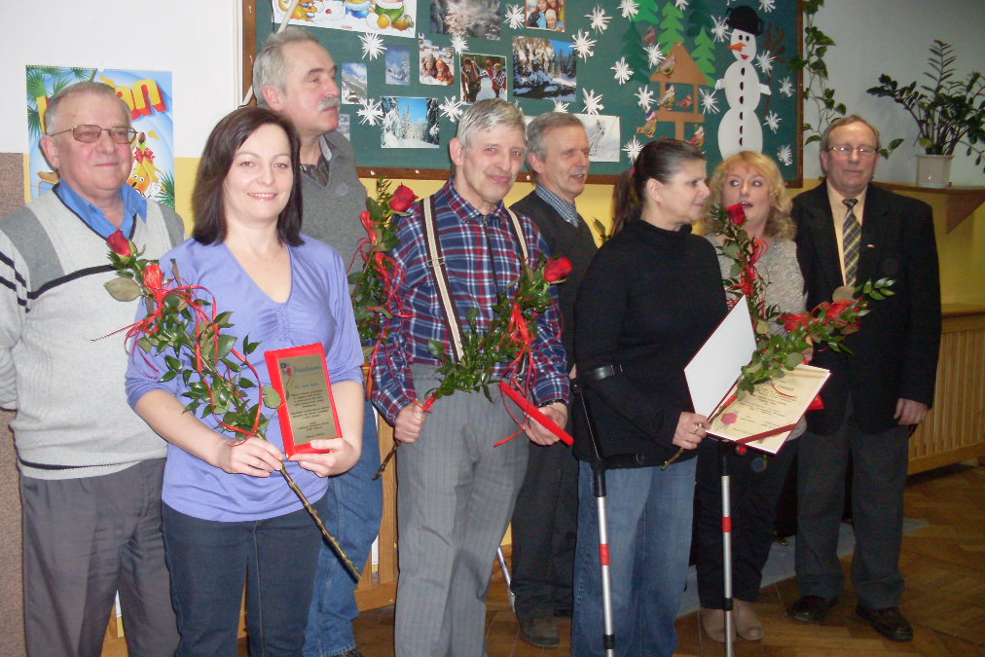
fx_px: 1095
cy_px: 339
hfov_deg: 48.5
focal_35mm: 40
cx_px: 490
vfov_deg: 33.4
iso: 240
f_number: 2.8
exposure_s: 1/45
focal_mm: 6.3
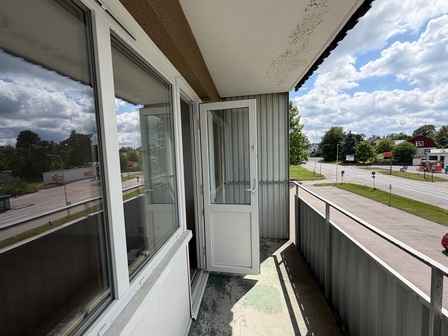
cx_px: 209
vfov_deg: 78.1
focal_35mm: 16
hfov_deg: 94.4
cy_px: 173
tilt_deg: -5.4
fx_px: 207
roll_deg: +2.6
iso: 25
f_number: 2.2
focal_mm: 2.22
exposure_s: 1/770
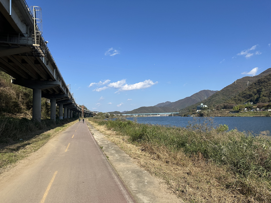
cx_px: 136
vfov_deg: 56.8
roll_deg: +2.1
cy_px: 102
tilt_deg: +3.8
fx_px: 188
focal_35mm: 24
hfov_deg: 71.6
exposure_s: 1/5000
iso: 80
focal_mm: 6.86
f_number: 1.78
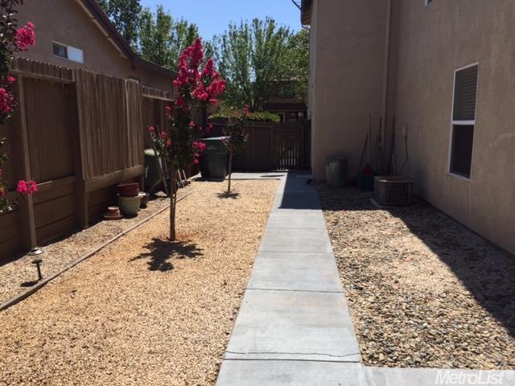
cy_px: 193
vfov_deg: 48.2
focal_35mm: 29
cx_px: 258
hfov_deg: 61.7
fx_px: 431
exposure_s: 1/1799
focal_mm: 4.15
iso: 32
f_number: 2.2
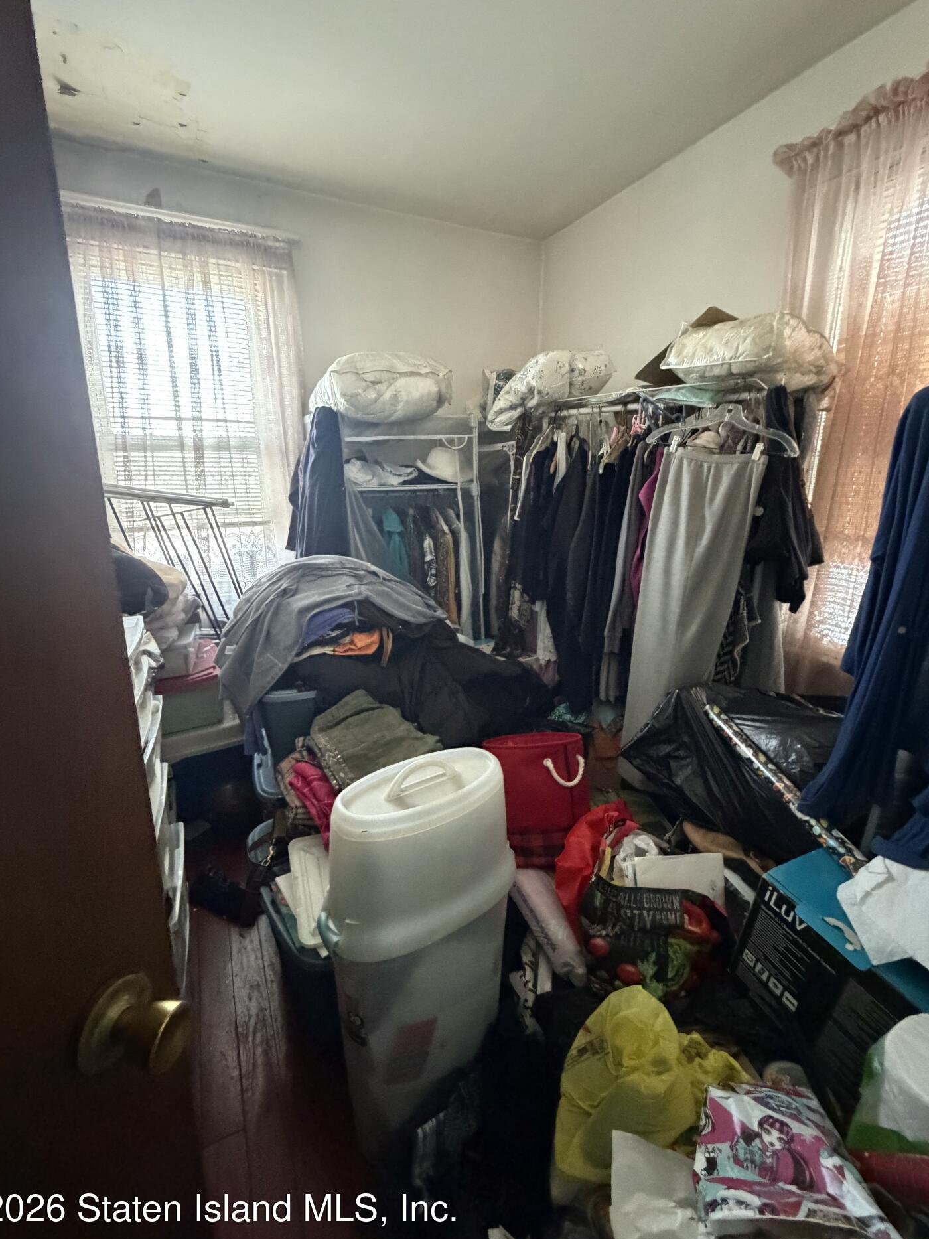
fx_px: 537
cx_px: 450
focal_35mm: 15
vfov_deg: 98.2
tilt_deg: -15.9
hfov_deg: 81.7
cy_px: 605
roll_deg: +0.0
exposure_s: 1/56
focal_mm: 2.22
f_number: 2.2
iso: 1250
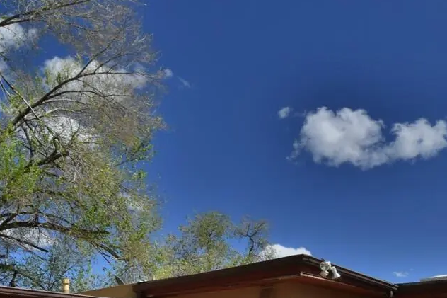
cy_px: 351
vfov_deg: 30.2
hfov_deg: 50.6
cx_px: 245
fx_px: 472
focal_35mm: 38
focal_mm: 10
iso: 100
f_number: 10
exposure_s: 1/400
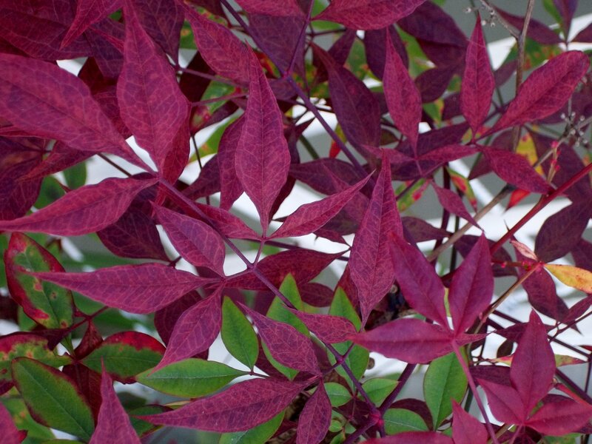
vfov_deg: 15.4
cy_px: 222
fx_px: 1642
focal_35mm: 96
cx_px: 296
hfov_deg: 20.4
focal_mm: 17.1
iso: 160
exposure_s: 1/40
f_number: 5.2
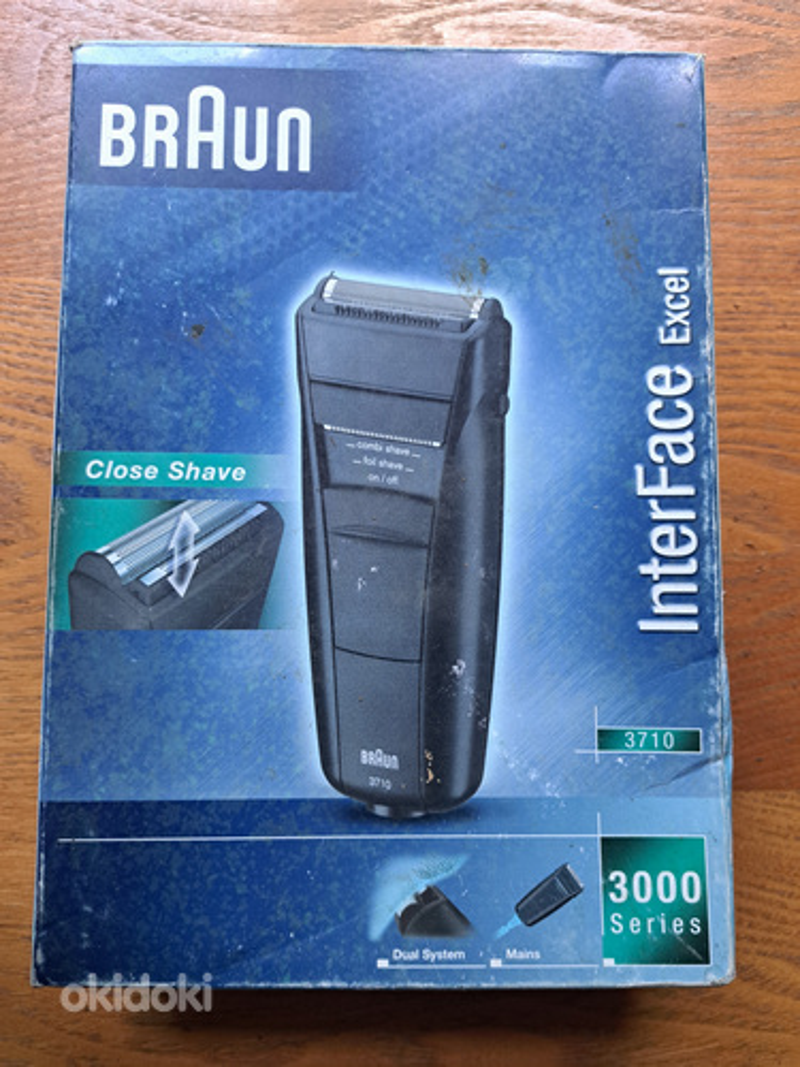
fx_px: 740
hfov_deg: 56.8
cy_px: 534
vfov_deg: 71.6
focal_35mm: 24
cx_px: 400
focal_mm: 5.23
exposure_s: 1/50
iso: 200
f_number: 1.8
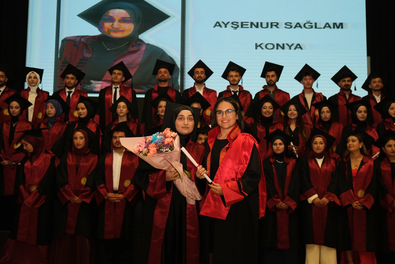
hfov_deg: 51.9
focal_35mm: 37
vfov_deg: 35.9
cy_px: 132
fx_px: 406
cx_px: 198
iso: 1250
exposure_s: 1/160
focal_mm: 24.9
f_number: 2.8
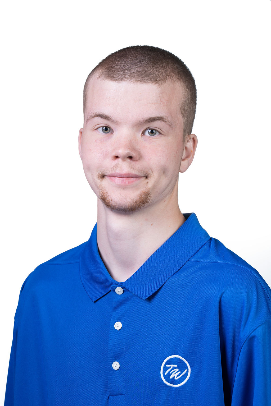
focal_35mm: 156
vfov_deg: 13.2
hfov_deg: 8.8
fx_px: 1761
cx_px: 136
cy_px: 203
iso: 250
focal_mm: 156
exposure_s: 1/200
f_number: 8
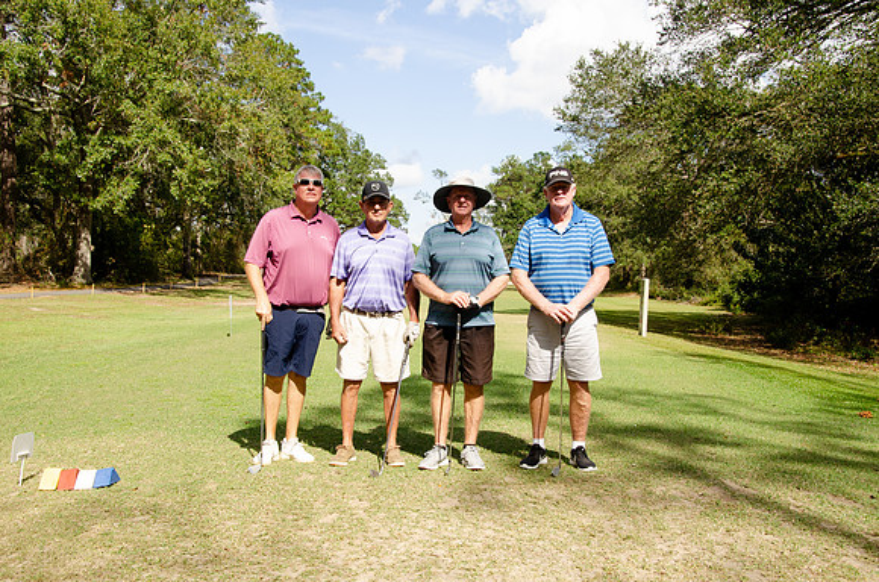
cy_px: 291
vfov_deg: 39.8
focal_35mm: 33
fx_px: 804
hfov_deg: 57.3
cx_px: 440
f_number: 10
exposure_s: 1/400
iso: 400
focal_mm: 22
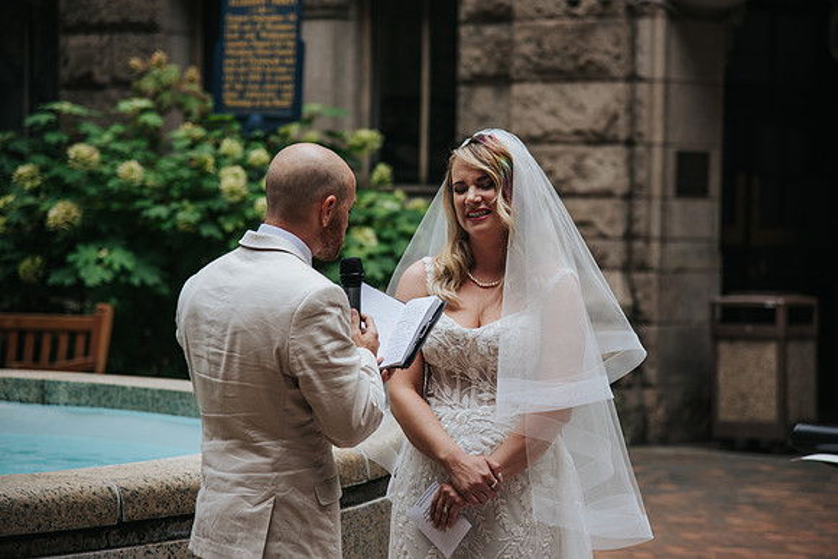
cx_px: 448
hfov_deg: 17.1
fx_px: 2787
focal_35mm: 120
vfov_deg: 11.5
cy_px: 260
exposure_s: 1/500
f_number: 4
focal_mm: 112
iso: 280
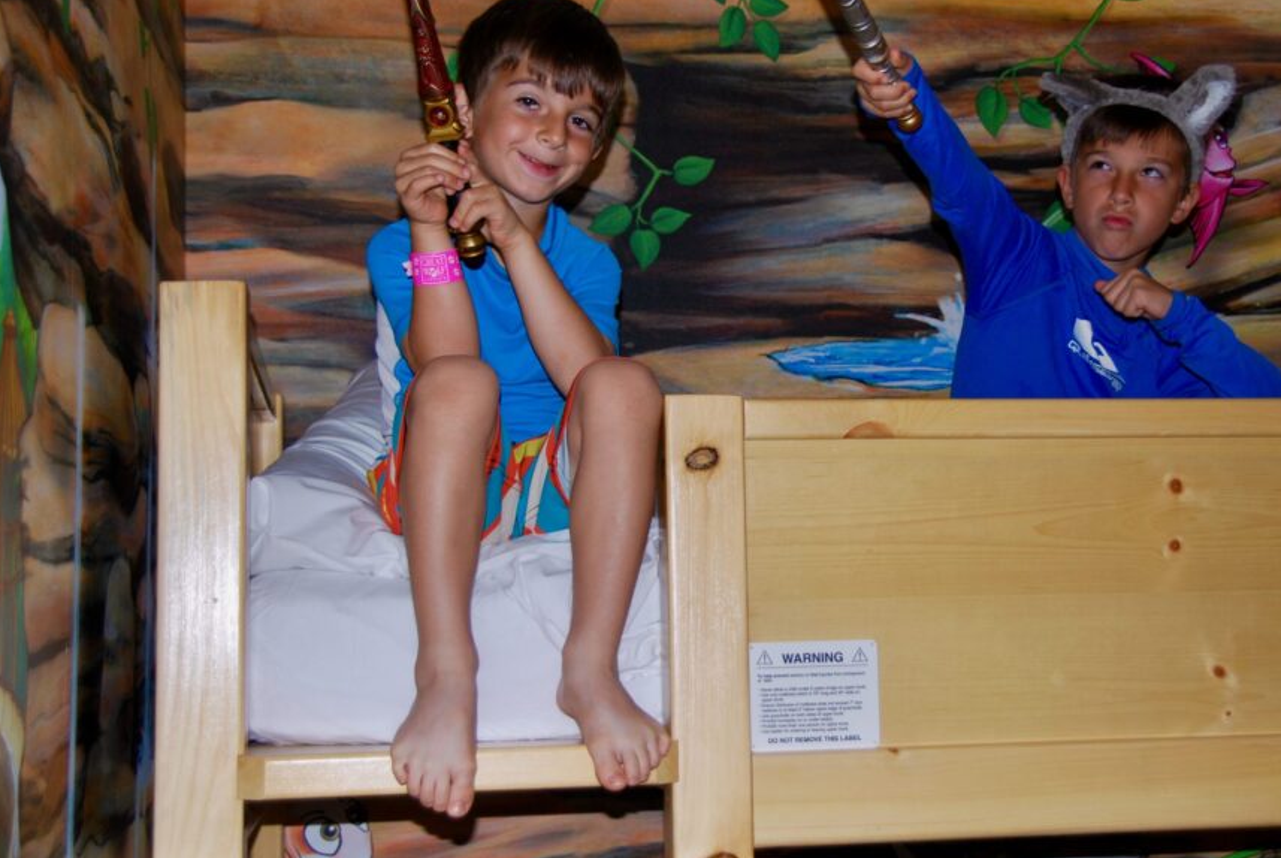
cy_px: 414
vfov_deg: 24.3
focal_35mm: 56
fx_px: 1995
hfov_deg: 35.5
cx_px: 737
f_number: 4.2
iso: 200
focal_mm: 32
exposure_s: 1/60
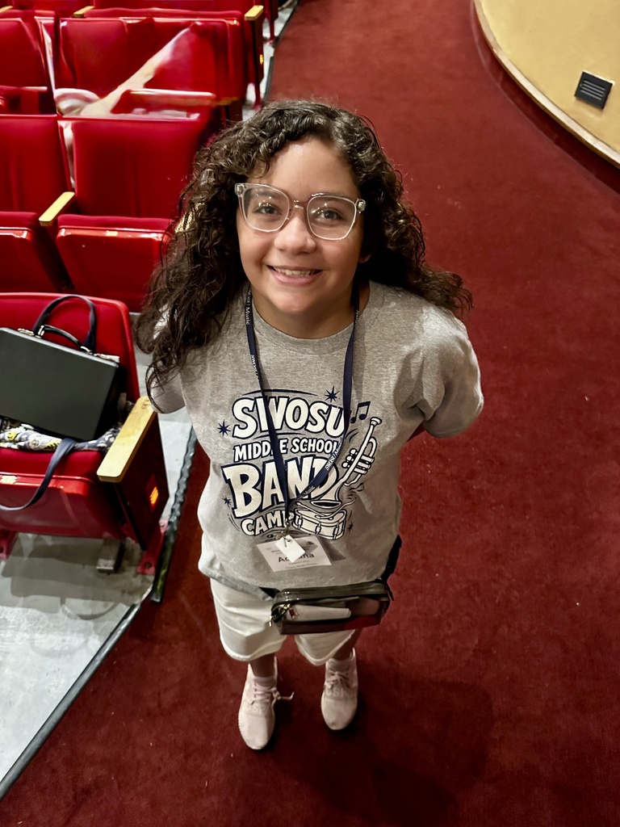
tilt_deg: -44.3
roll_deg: -0.8
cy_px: 414
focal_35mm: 24
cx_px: 310
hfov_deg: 56.8
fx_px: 573
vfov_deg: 71.6
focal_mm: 6.86
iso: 1000
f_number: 1.78
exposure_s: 1/30
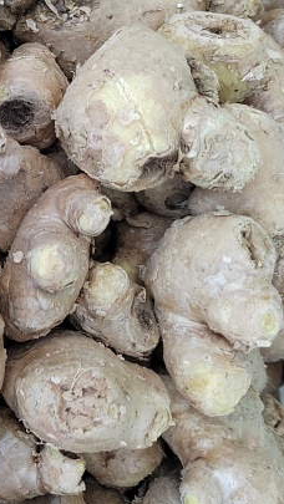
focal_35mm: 66
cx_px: -154
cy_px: 246
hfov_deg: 16.5
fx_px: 883
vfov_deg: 31.9
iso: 428
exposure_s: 1/100
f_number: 1.9
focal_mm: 5.52
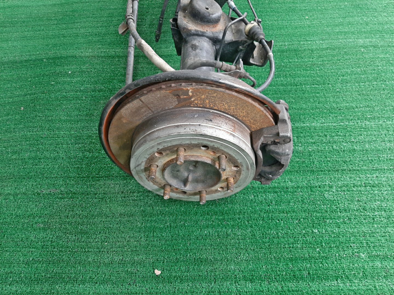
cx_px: 197
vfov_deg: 53.1
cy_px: 148
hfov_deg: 67.3
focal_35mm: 26
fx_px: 296
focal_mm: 3.93
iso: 164
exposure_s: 1/50
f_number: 1.7
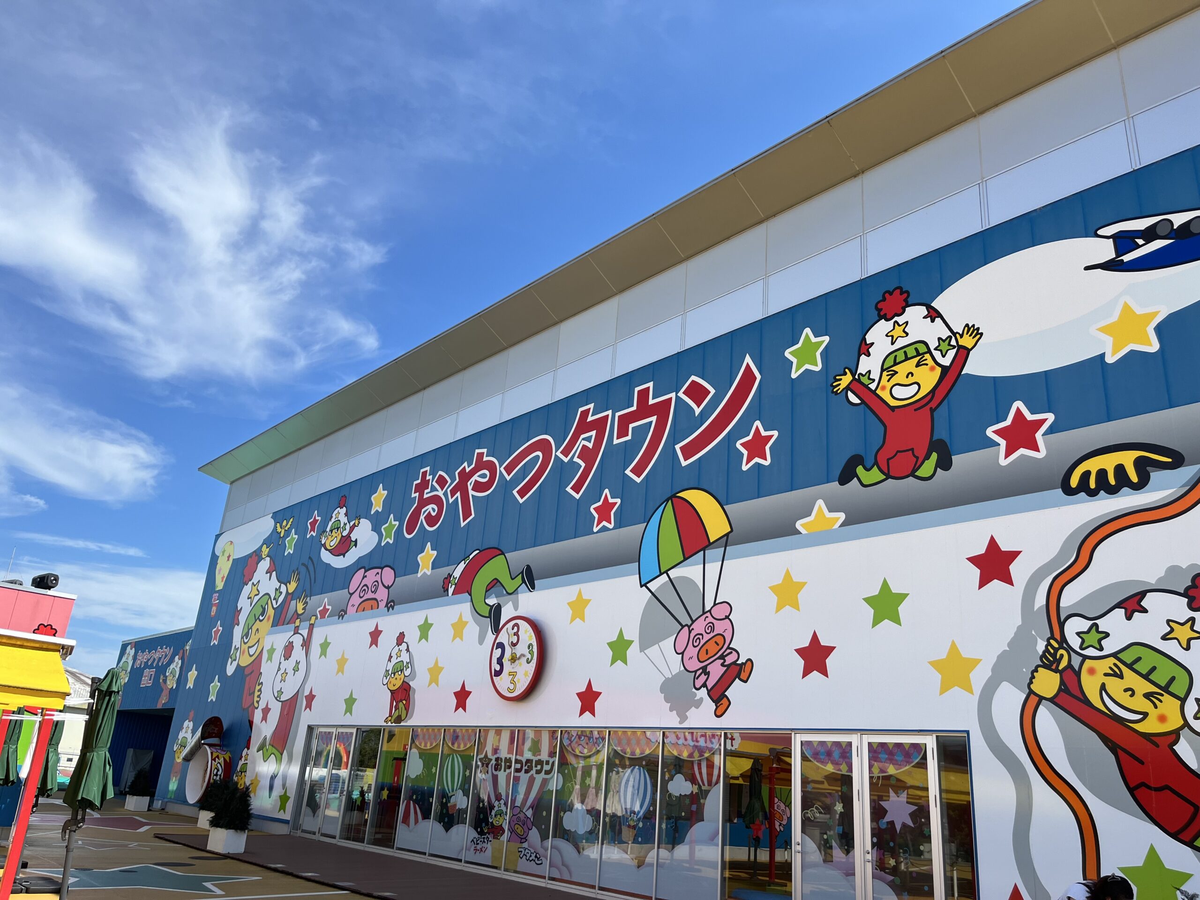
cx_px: 600
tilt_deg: +19.9
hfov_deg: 67.3
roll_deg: -4.3
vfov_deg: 53.1
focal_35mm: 26
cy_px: 450
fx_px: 901
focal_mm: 5.1
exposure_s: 1/2967
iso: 50
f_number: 1.6
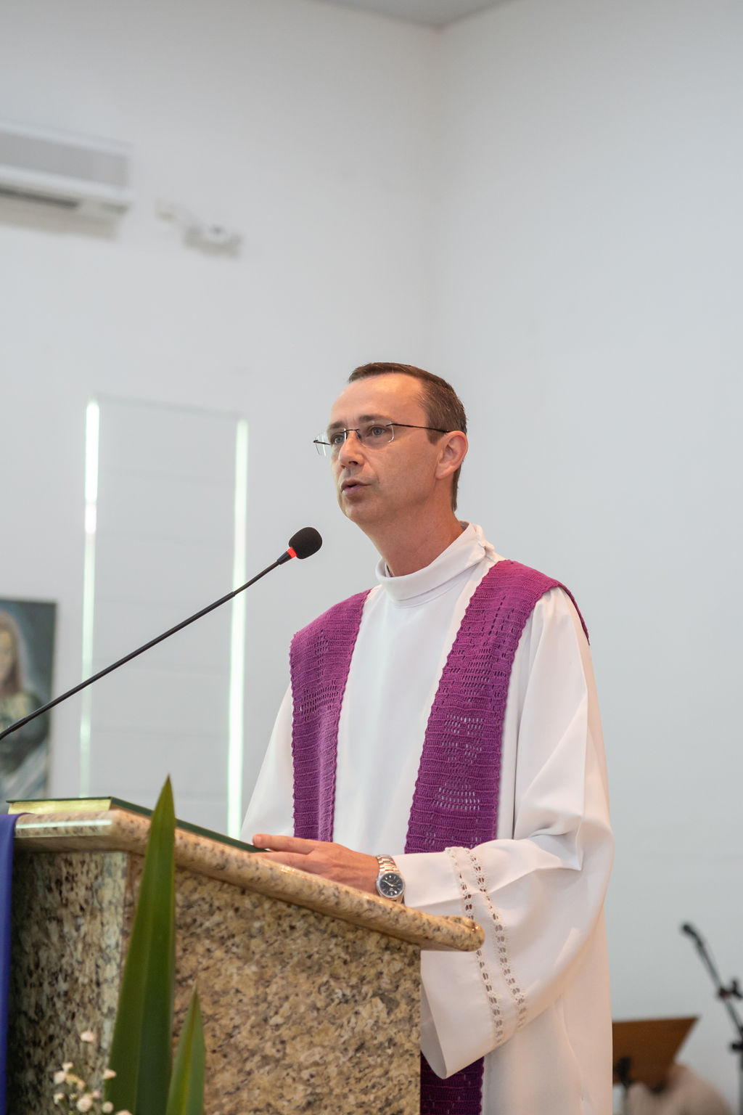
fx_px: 2910
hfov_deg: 14.6
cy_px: 558
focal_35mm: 94
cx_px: 372
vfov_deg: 21.7
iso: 1000
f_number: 2.8
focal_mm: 63
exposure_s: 1/160
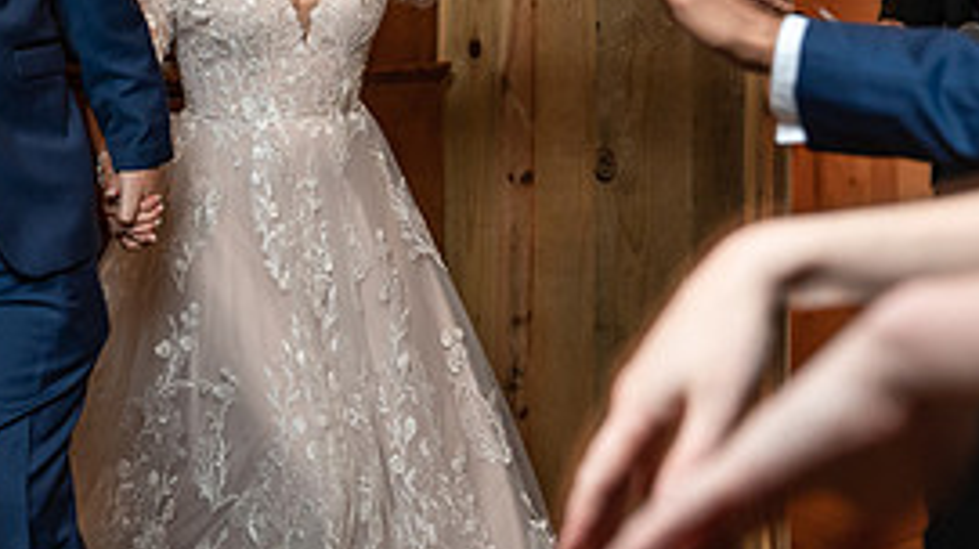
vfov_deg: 10.1
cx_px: 160
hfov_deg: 18.0
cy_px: -43
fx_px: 3061
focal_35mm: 118
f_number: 4
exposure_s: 1/125
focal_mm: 46
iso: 2000
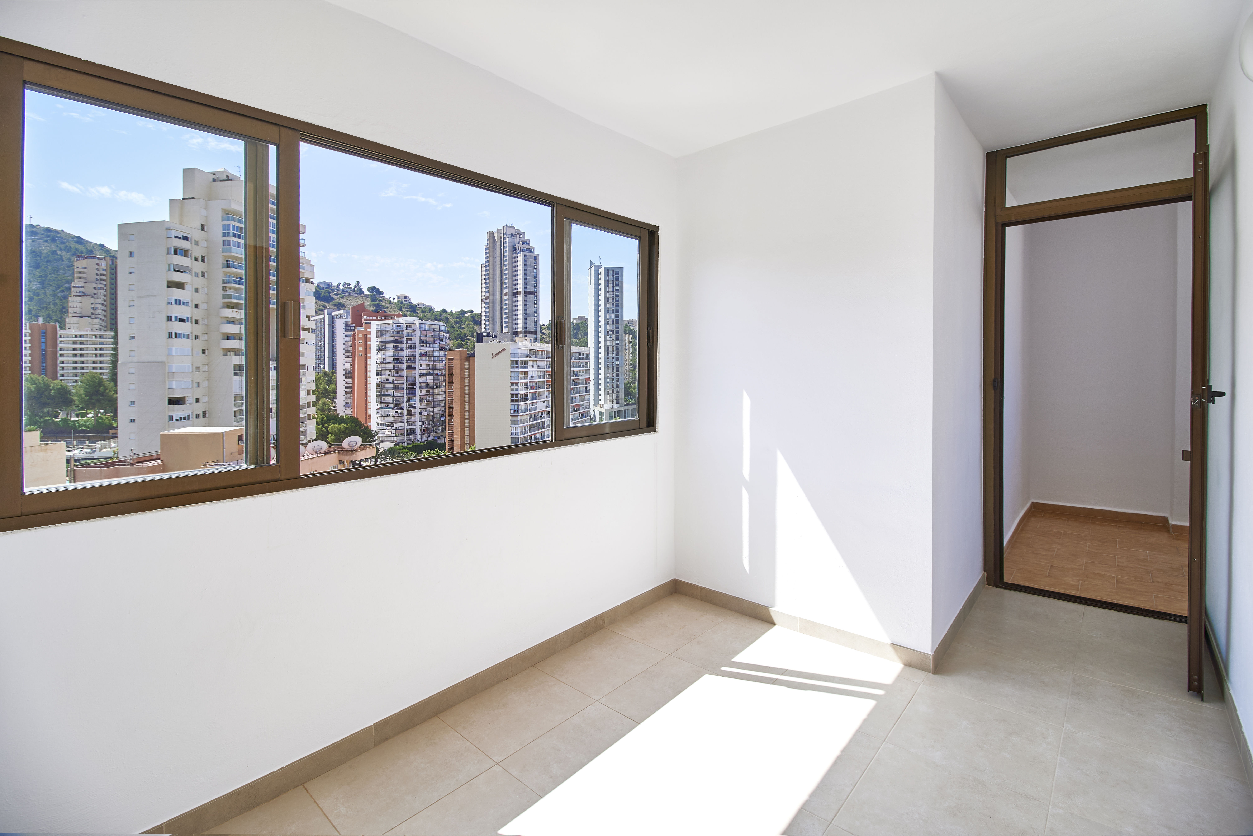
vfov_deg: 77.3
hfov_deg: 100.4
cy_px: 418
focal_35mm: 15
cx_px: 626
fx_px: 522
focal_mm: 10
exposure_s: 1/50
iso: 100
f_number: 8
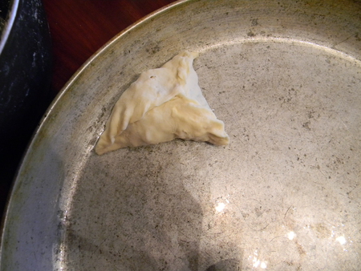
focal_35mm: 28
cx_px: 180
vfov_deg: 49.8
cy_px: 136
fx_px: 292
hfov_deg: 63.4
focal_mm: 5
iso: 399
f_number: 3.5
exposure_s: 1/30
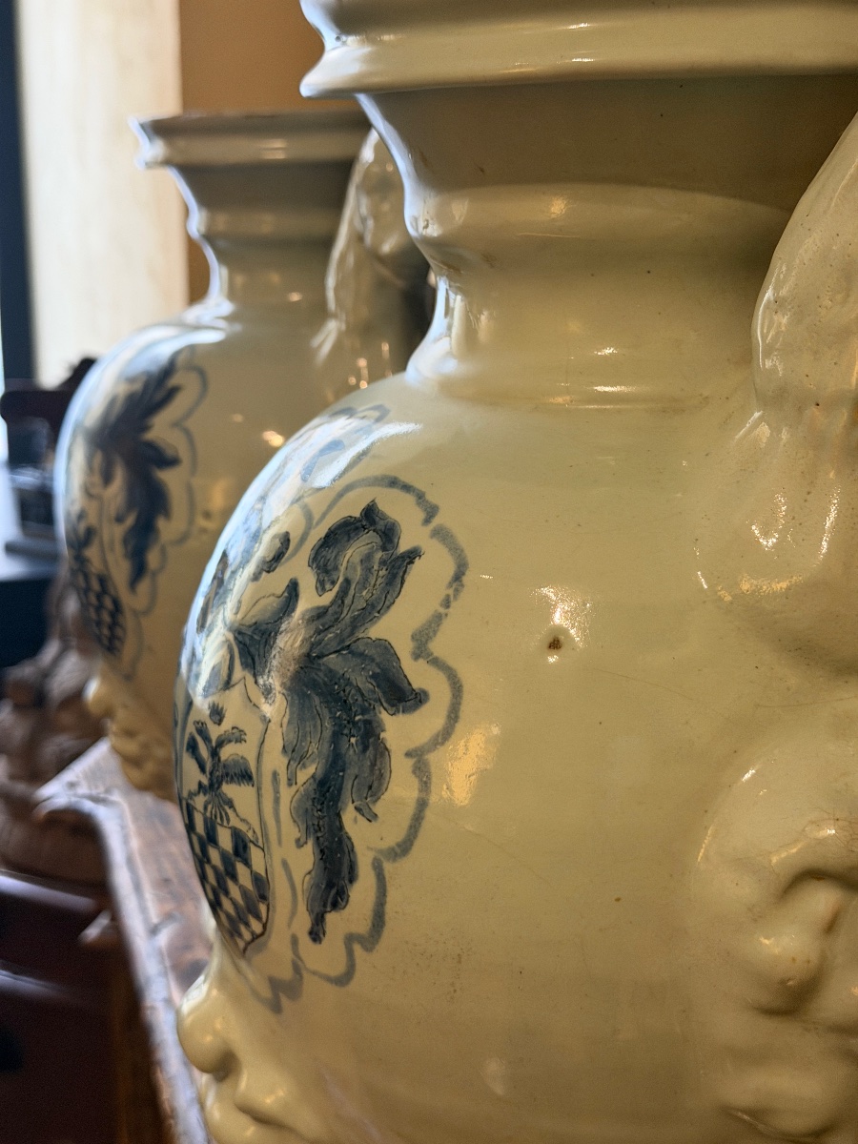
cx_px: 429
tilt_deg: -14.4
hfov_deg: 30.3
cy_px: 572
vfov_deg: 39.7
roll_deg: -0.3
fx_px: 1586
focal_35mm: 48
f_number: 1.78
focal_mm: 6.76
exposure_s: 1/33
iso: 250
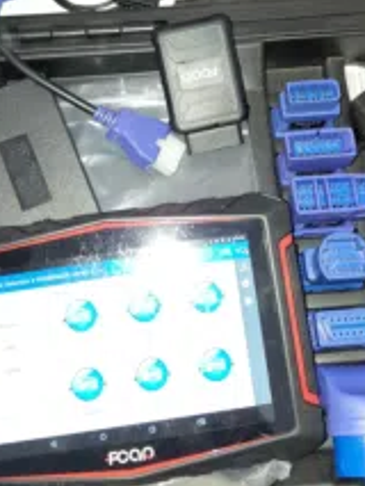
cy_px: 103
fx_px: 660
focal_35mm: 47
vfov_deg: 39.0
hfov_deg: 30.9
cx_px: 208
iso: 320
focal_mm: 4.69
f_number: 1.8
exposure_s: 1/60
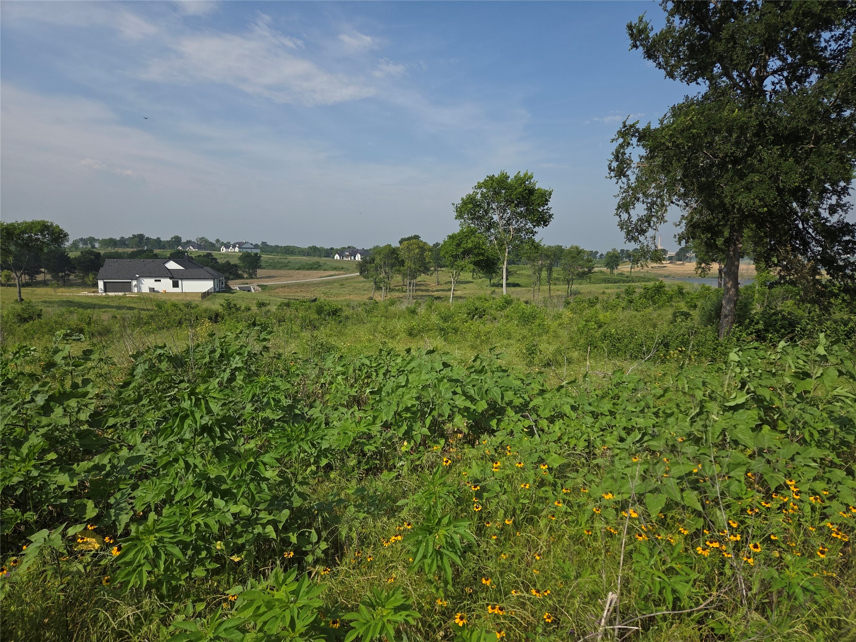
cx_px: 428
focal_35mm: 23
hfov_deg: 73.9
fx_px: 569
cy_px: 321
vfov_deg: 58.9
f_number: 1.8
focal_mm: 5.4
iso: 80
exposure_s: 1/7075
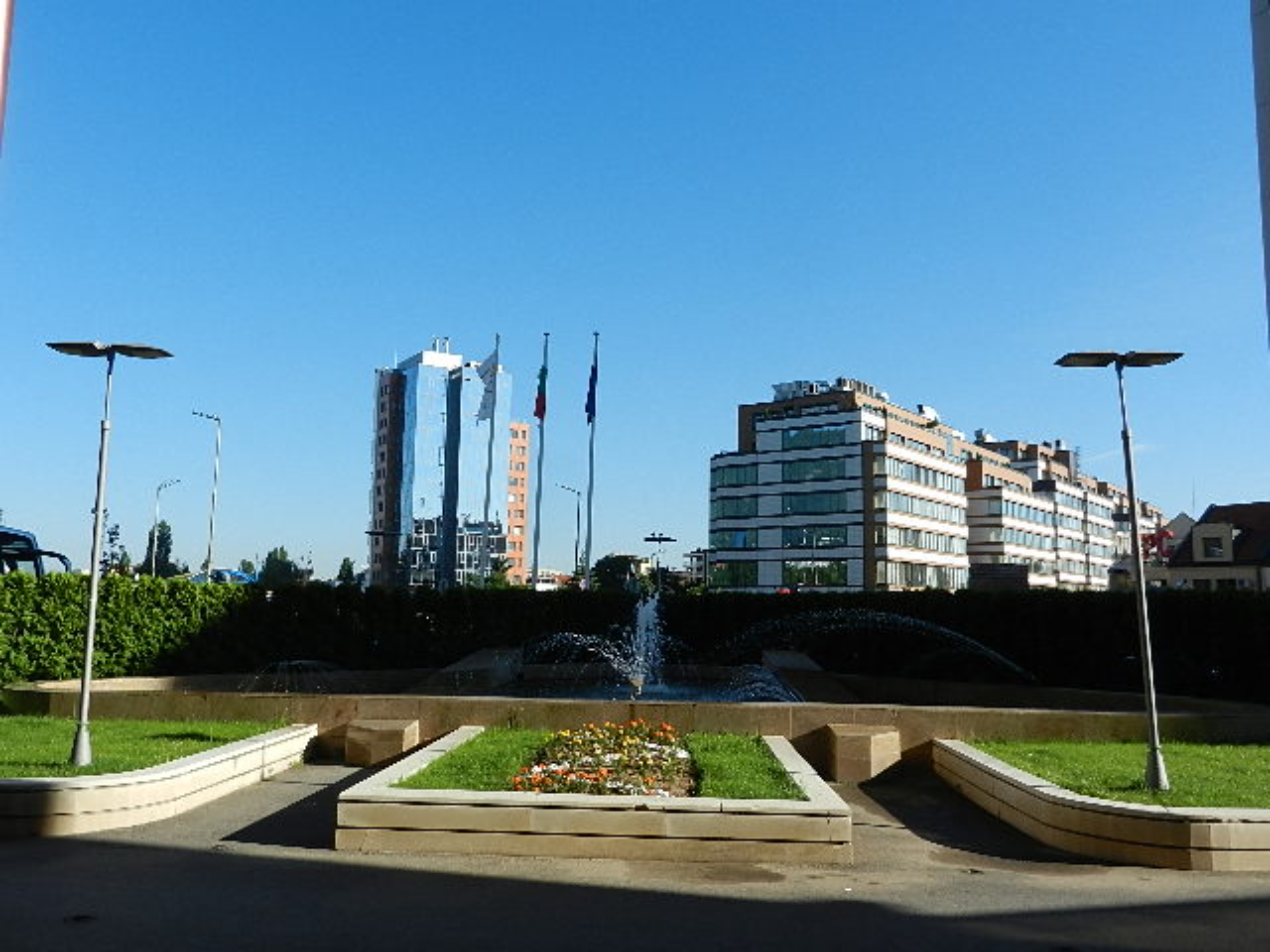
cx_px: 635
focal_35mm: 29
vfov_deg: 48.2
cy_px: 476
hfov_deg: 61.7
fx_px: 1064
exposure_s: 1/1250
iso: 160
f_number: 3.6
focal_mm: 5.1
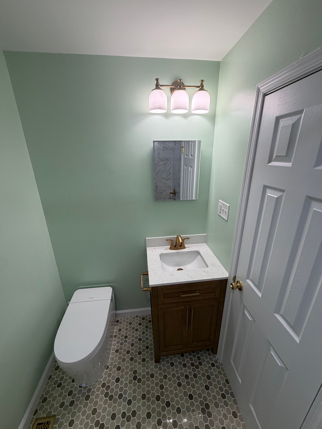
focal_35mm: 14
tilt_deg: -20.3
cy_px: 214
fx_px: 174
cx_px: 161
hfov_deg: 85.7
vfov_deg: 102.1
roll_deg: +0.7
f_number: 2.2
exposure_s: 1/120
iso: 100
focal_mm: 2.22
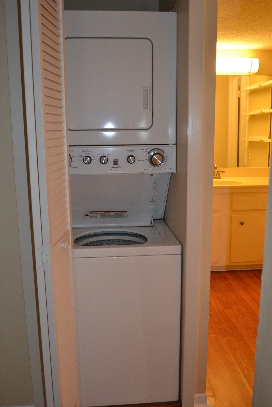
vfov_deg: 57.2
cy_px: 204
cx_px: 136
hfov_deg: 40.0
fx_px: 374
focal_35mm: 33
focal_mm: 22
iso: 720
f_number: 3.8
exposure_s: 1/60
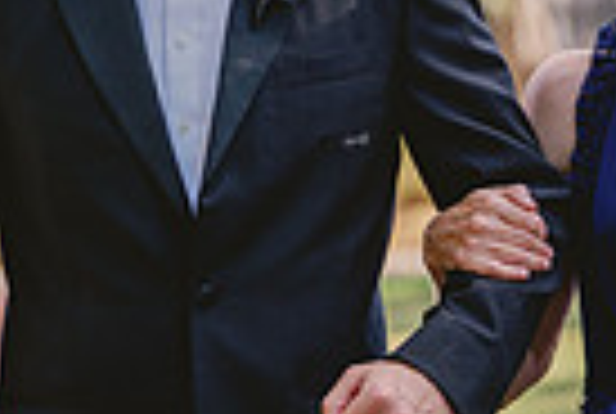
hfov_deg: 4.1
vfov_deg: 2.8
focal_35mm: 502
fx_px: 8608
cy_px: 205
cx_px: 499
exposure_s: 1/250
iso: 200
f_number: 4
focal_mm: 119
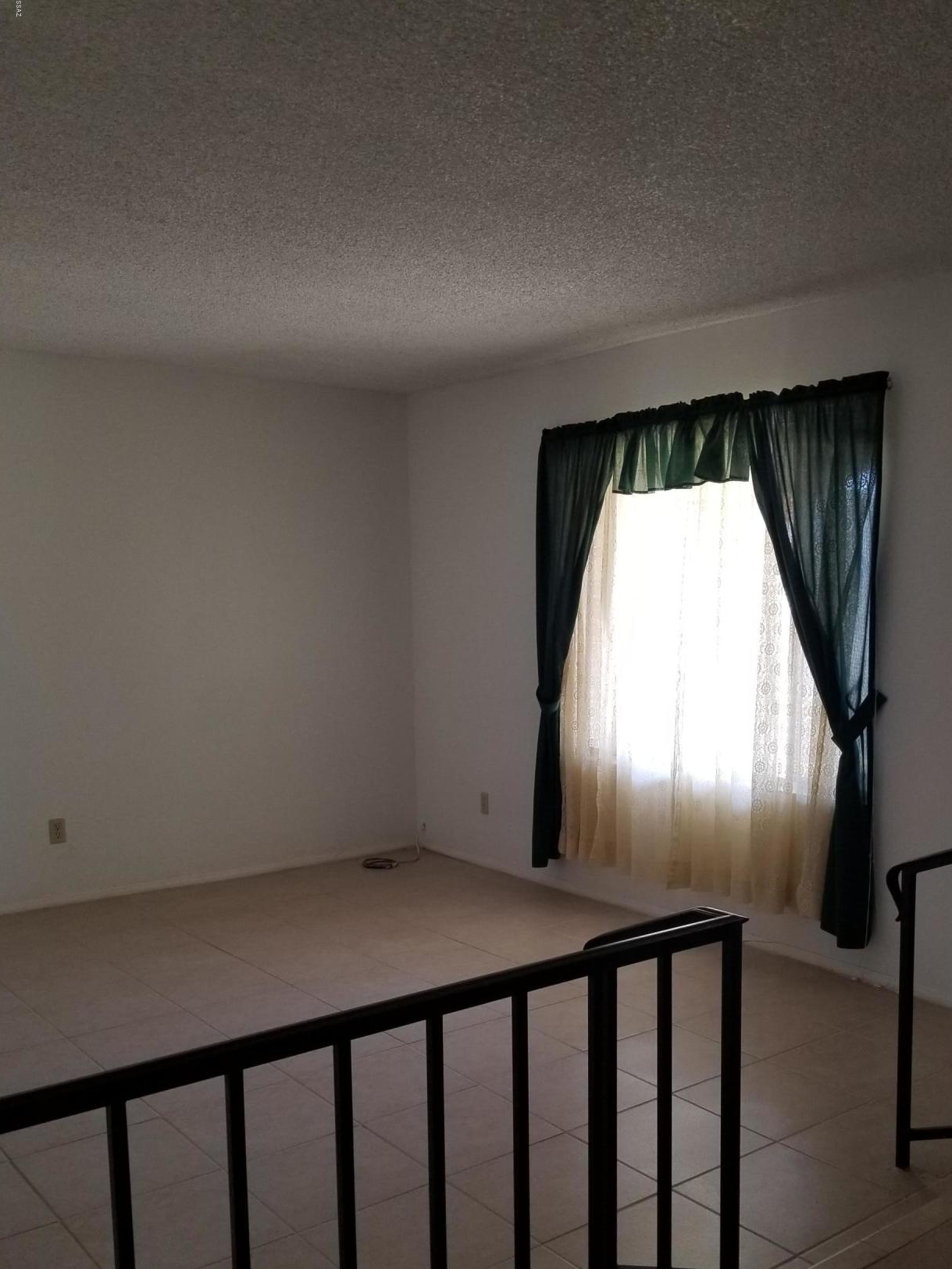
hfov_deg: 44.0
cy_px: 748
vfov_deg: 56.5
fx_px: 1173
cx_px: 568
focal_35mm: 32
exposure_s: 1/60
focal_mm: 4.3
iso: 125
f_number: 1.7
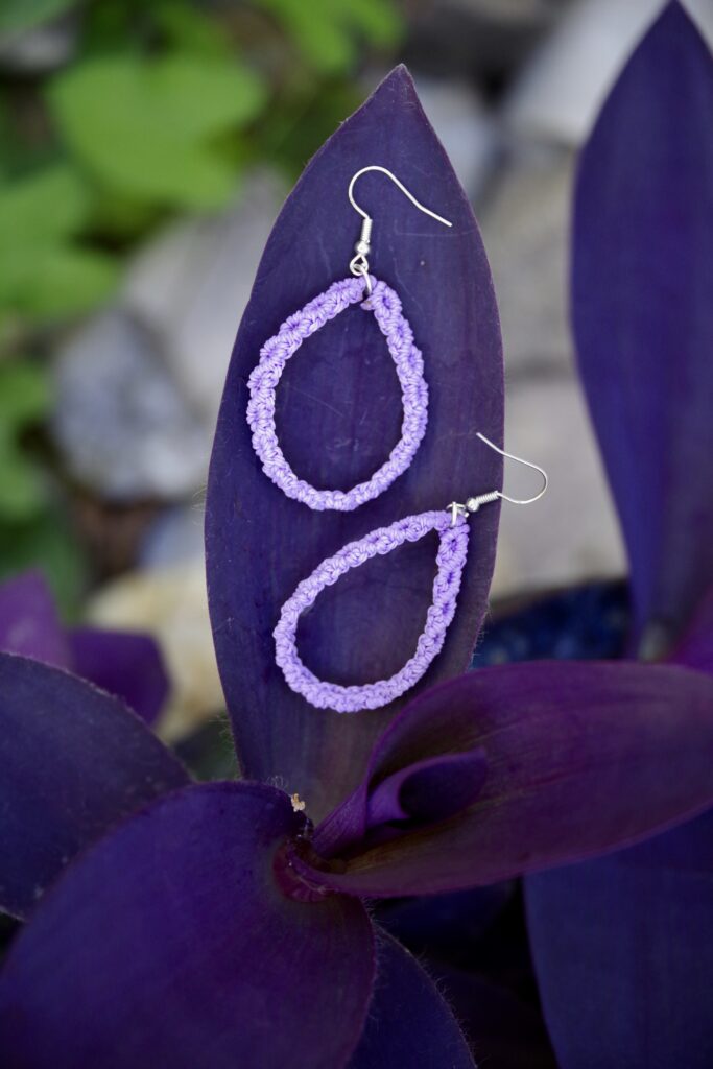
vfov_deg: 19.5
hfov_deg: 13.0
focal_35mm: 105
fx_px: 3118
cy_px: 534
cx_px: 356
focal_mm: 105
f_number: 5.6
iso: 1600
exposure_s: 1/125
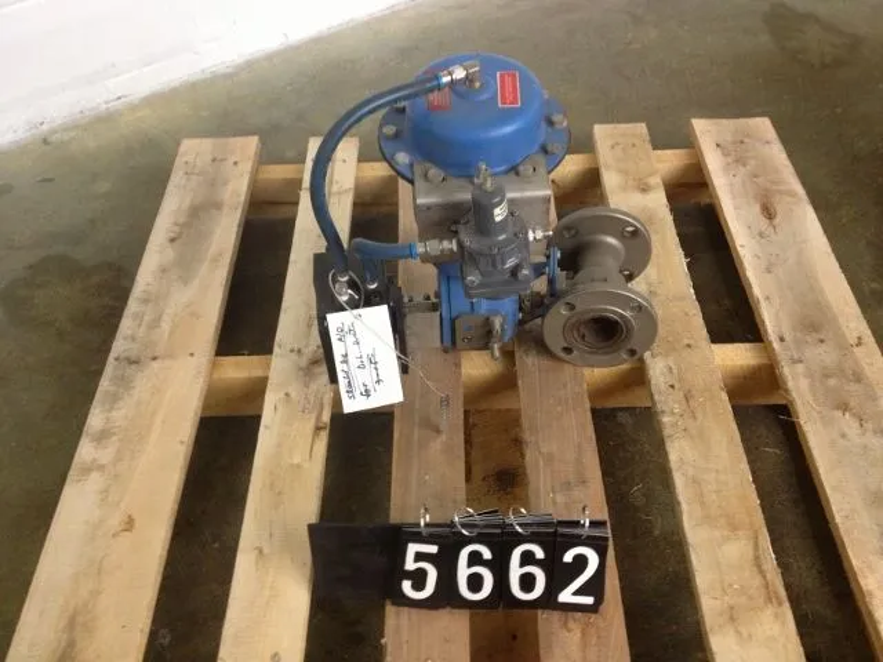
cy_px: 331
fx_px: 893
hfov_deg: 52.6
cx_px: 442
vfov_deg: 40.7
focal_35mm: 35
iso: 320
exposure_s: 1/20
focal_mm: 4.28
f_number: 2.4
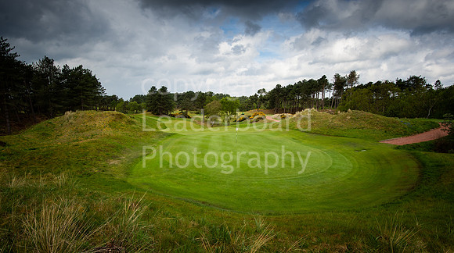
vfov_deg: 60.8
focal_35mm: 18
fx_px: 216
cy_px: 133
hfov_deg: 92.8
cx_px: 221
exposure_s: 1/800
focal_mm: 16
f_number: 6.3
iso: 200
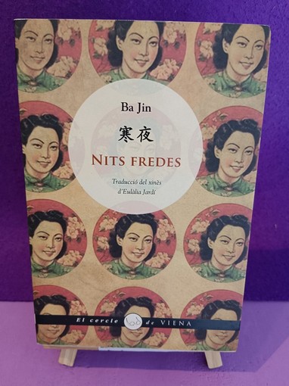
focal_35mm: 26
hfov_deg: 53.0
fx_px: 290
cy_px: 193
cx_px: 144
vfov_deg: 67.3
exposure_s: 1/100
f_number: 1.8
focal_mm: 3.96
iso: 632
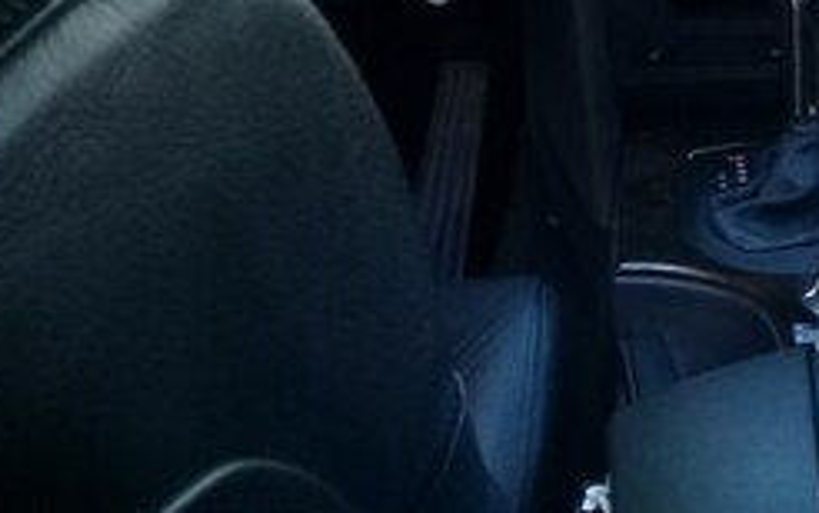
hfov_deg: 22.3
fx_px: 1965
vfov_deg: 13.8
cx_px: 889
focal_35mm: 88
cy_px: -305
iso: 64
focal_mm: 3.3
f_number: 2.2
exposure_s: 1/33
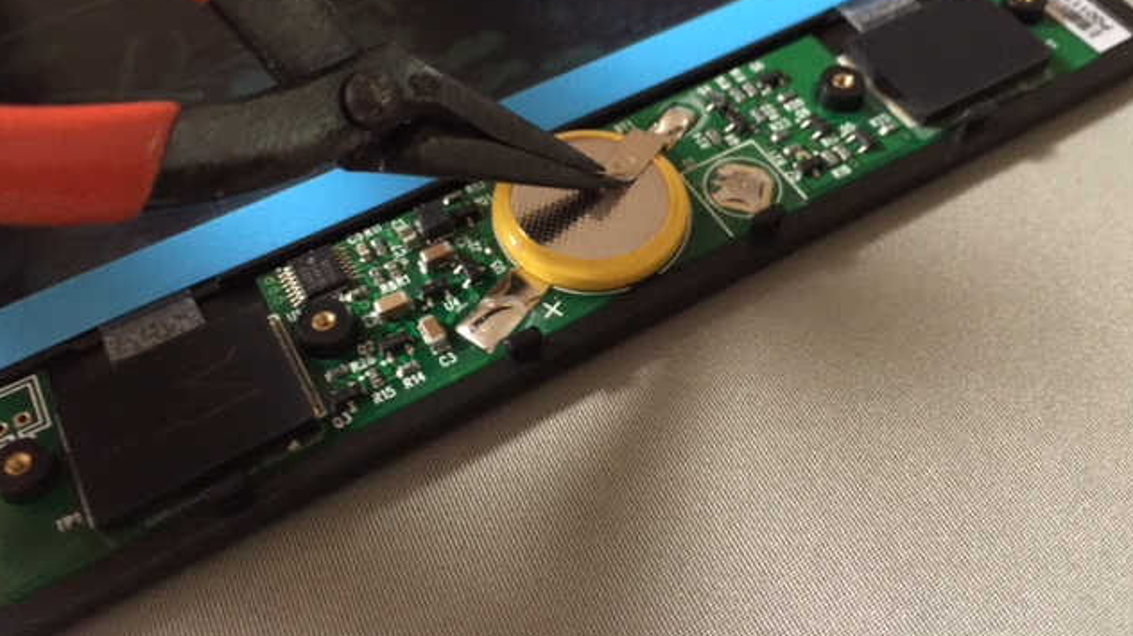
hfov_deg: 61.0
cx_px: 568
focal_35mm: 32
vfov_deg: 36.4
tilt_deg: -54.0
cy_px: 231
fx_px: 961
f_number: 2.2
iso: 100
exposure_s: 1/4
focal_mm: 4.15
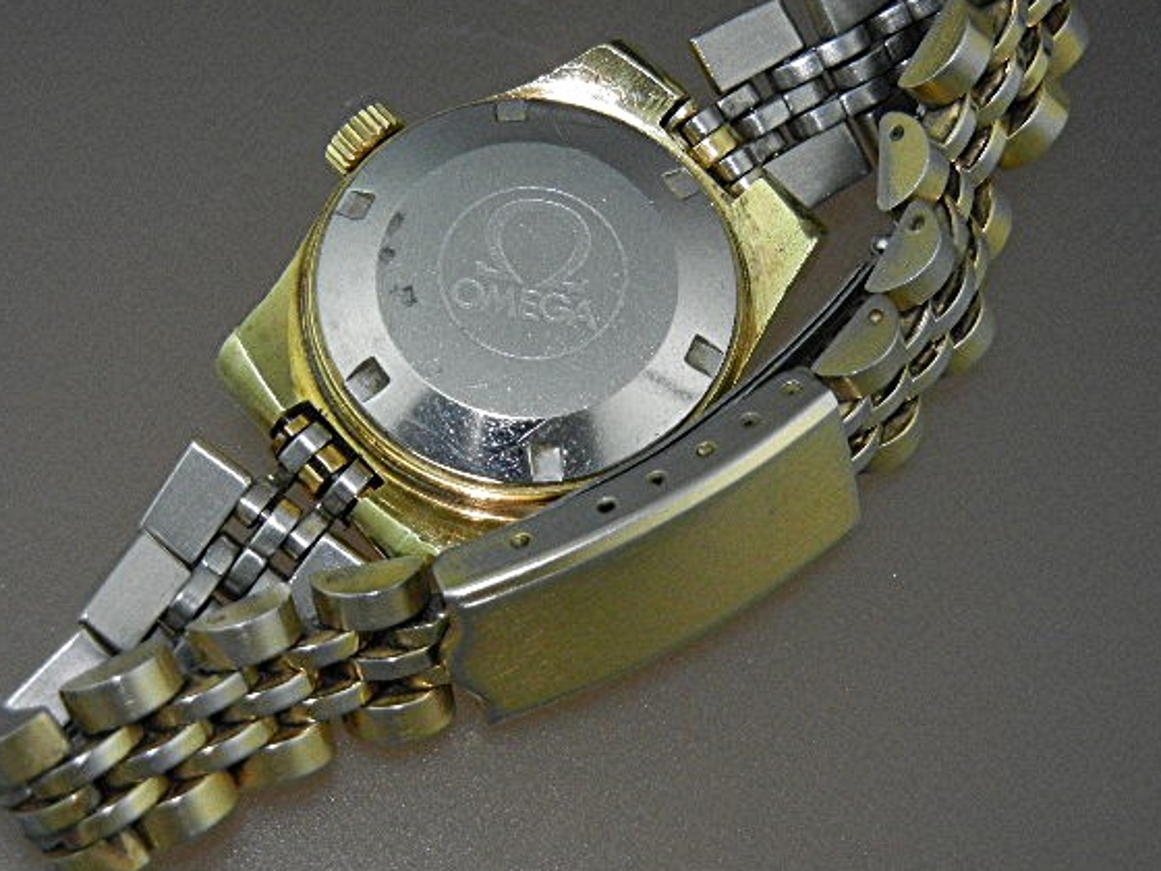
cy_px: 425
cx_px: 572
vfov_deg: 16.8
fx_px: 2951
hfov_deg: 22.3
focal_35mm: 88
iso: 800
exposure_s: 1/30
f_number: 8.6
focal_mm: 13.9
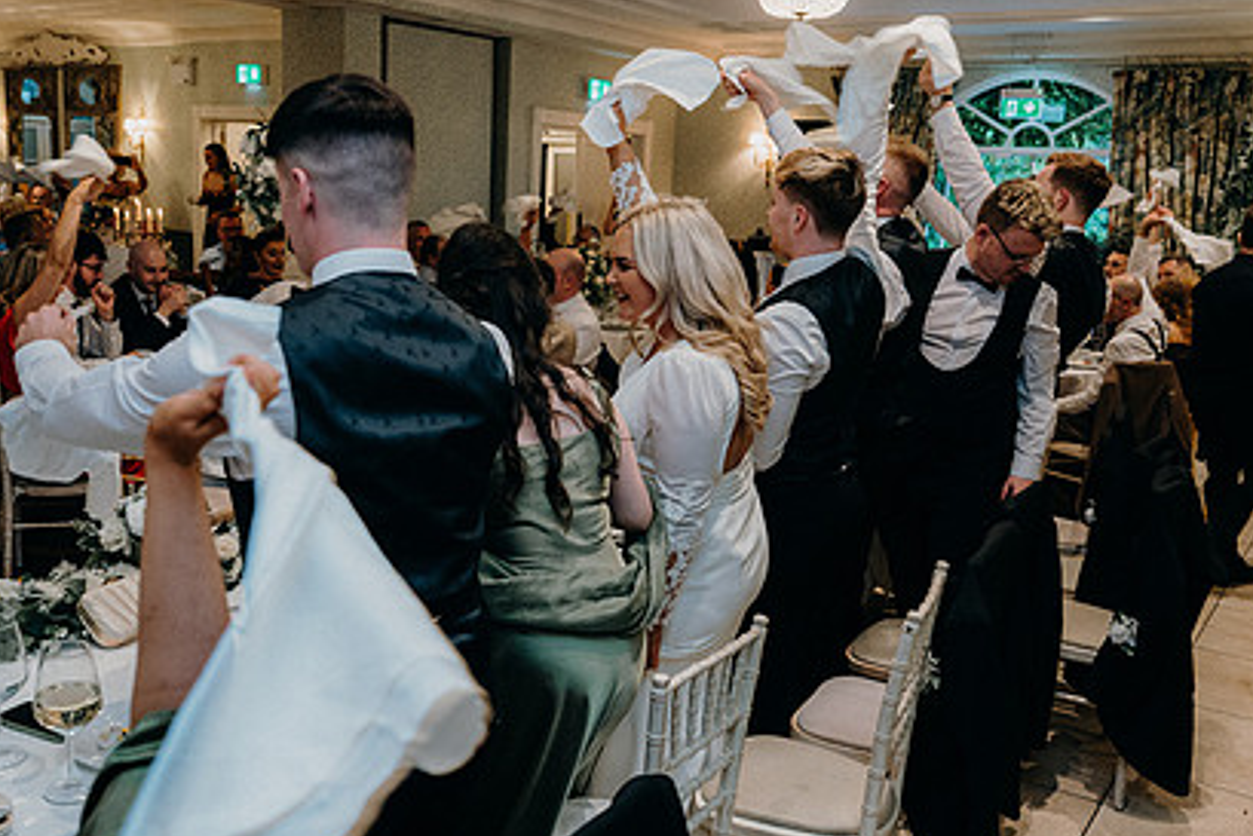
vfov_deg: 38.9
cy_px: 418
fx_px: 1184
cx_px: 594
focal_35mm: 34
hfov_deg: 55.8
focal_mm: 24
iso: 2500
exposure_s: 1/160
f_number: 3.5
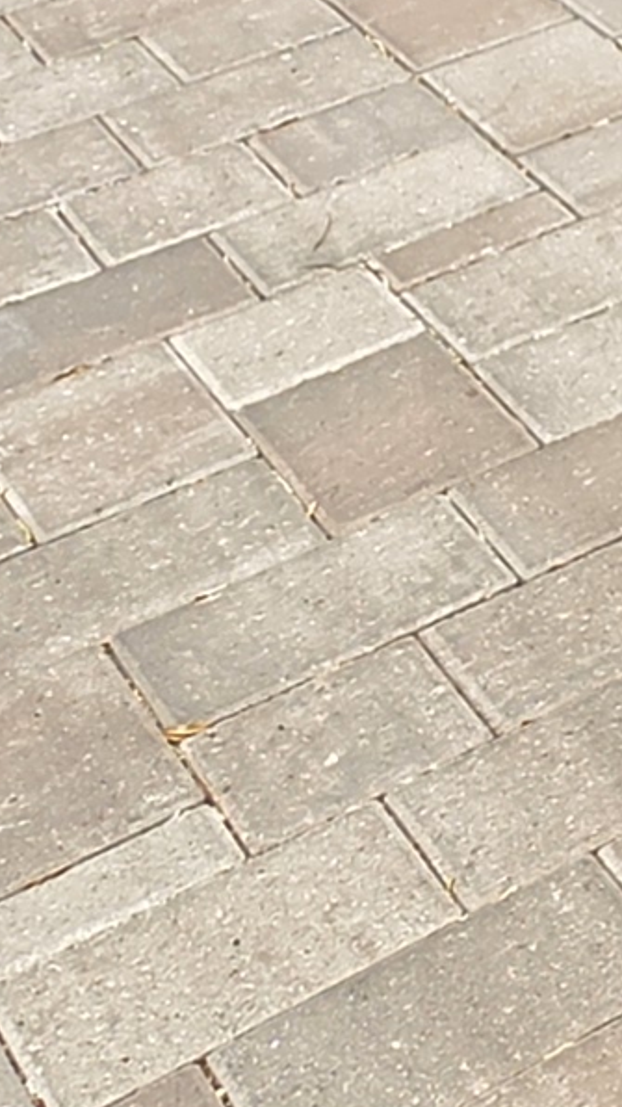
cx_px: 2139
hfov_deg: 8.9
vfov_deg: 20.6
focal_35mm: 95
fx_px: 2787
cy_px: -299
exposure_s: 1/1108
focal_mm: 2.2
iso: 32
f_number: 1.9
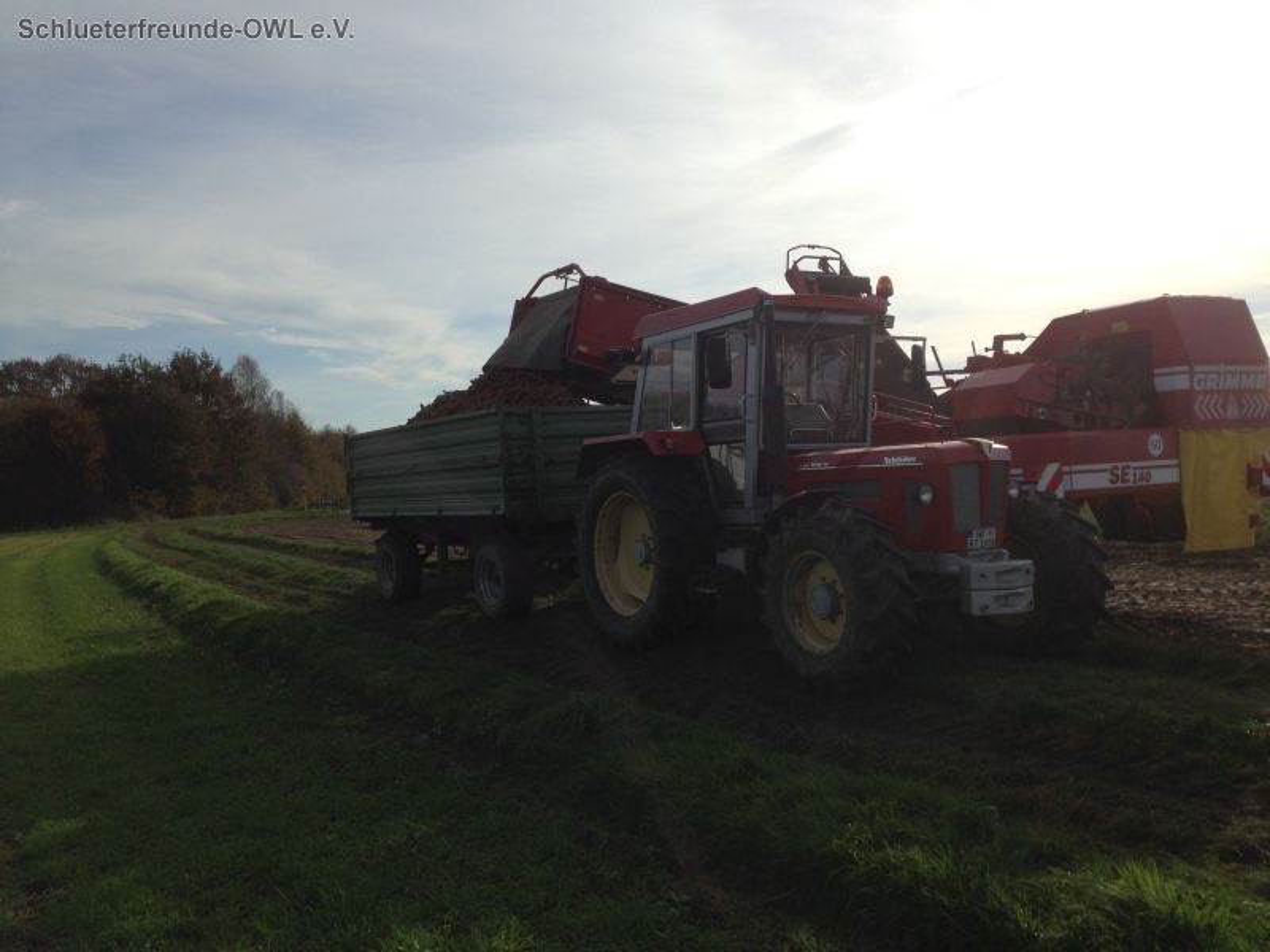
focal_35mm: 33
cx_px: 635
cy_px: 476
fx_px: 1211
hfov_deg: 55.4
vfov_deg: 42.9
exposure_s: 1/2710
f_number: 2.4
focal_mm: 4.12
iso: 50
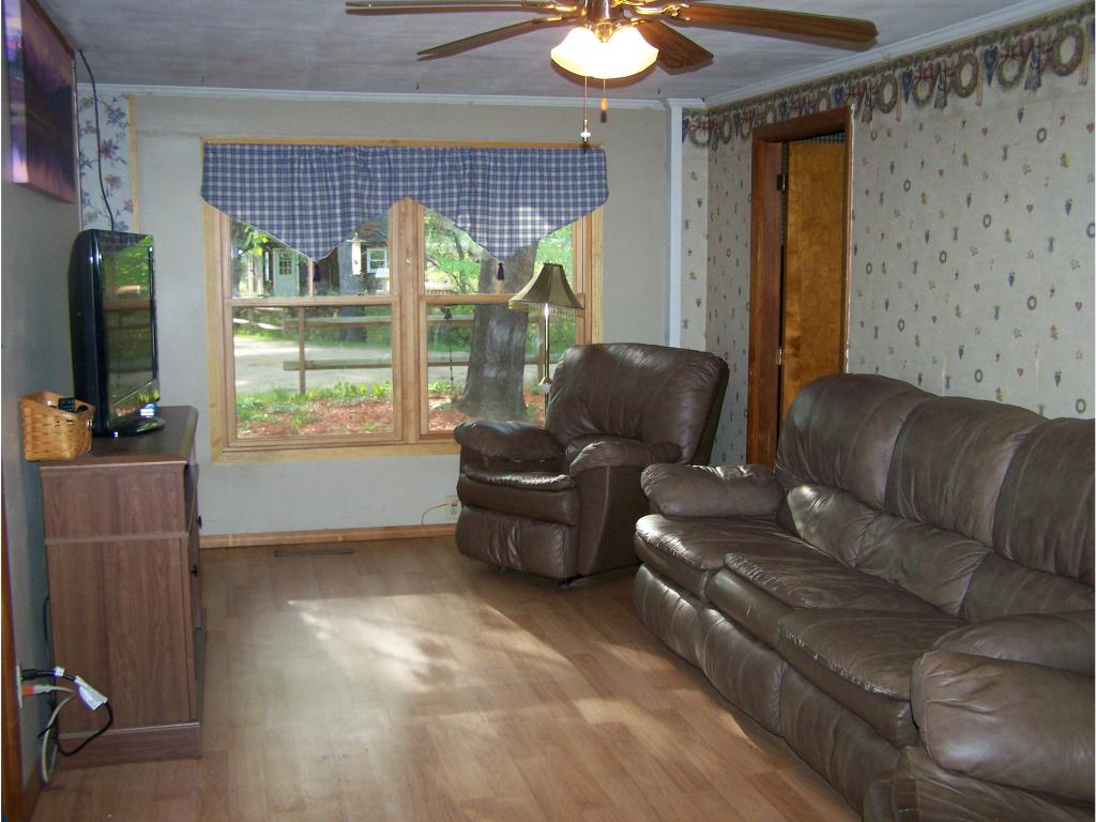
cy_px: 411
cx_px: 548
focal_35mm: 38
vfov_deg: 37.7
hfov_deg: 49.0
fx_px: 1203
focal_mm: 6.3
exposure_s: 1/60
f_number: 2.8
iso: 160
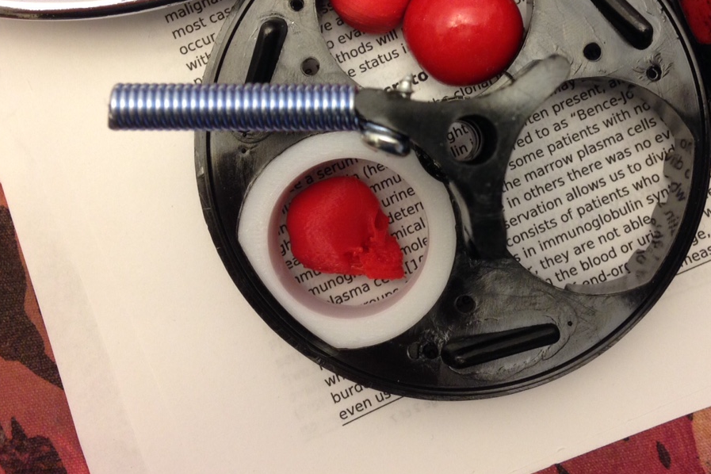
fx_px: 968
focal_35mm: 49
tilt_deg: -88.1
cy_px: 134
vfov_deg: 27.2
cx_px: 437
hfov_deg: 40.1
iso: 100
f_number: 2.4
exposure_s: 1/20
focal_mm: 4.12
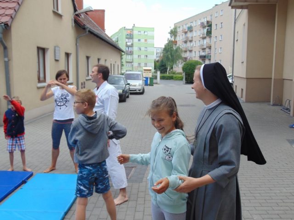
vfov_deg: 40.7
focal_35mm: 35
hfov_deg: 52.6
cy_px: 110
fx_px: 297
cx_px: 147
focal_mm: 6.3
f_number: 3.2
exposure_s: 1/250
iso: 80
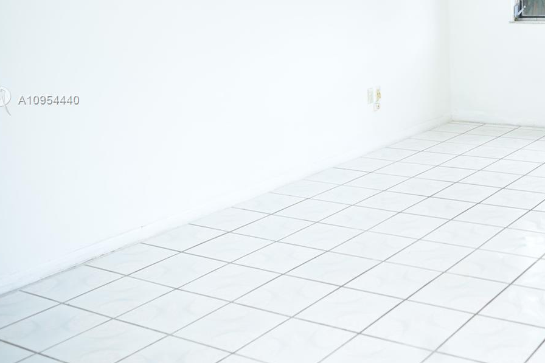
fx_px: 757
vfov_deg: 26.7
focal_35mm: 50
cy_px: 100
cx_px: 469
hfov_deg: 37.5
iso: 320
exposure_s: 1/100
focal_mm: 28
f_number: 2.5
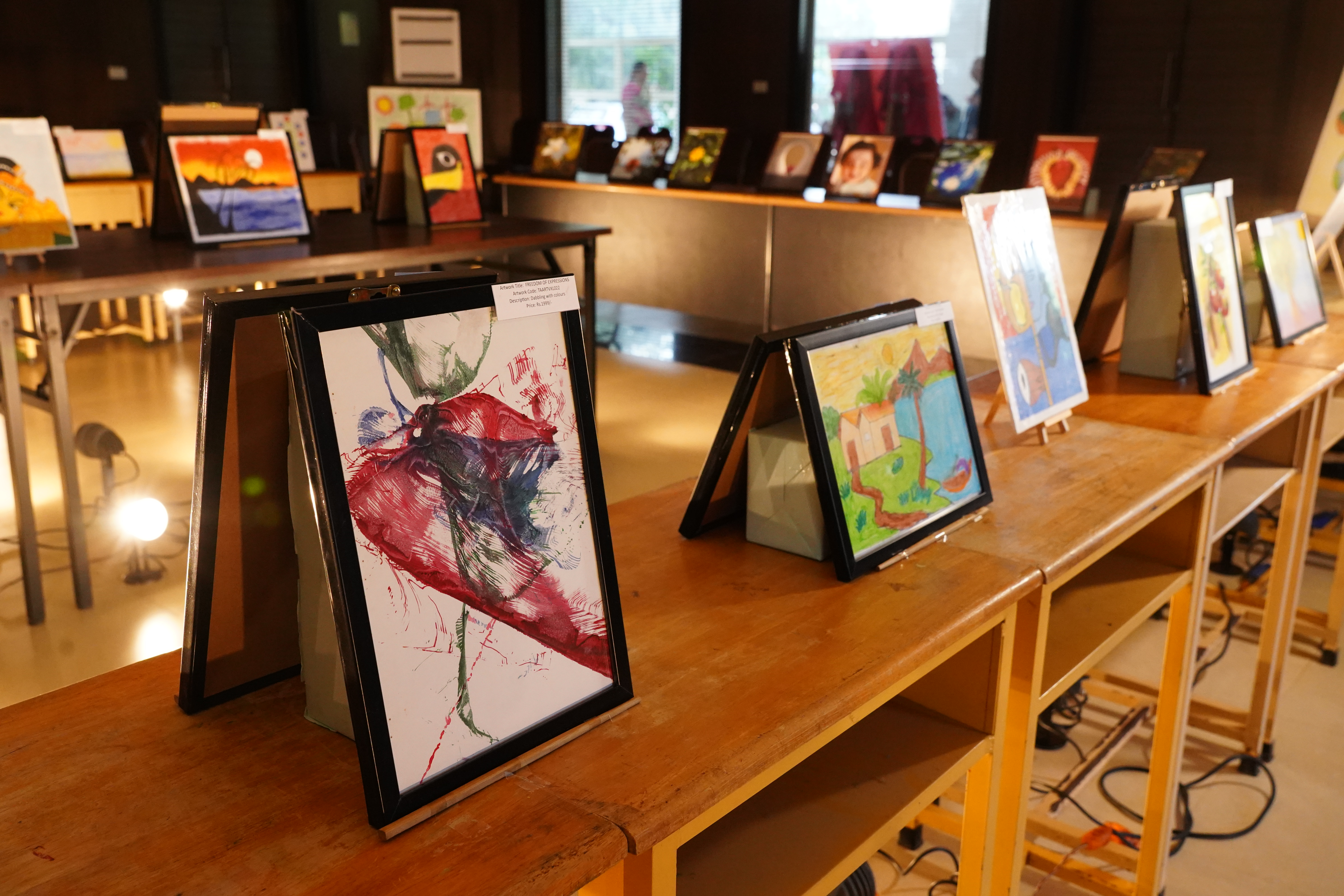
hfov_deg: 57.2
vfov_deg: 40.0
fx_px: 1232
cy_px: 448
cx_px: 672
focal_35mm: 33
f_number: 8
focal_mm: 33
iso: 6400
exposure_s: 1/160
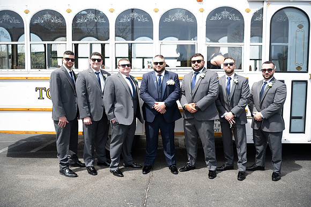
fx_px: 250
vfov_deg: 44.9
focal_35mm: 29
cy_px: 104
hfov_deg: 63.7
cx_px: 156
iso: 50
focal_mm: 29
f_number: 2.8
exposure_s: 1/400
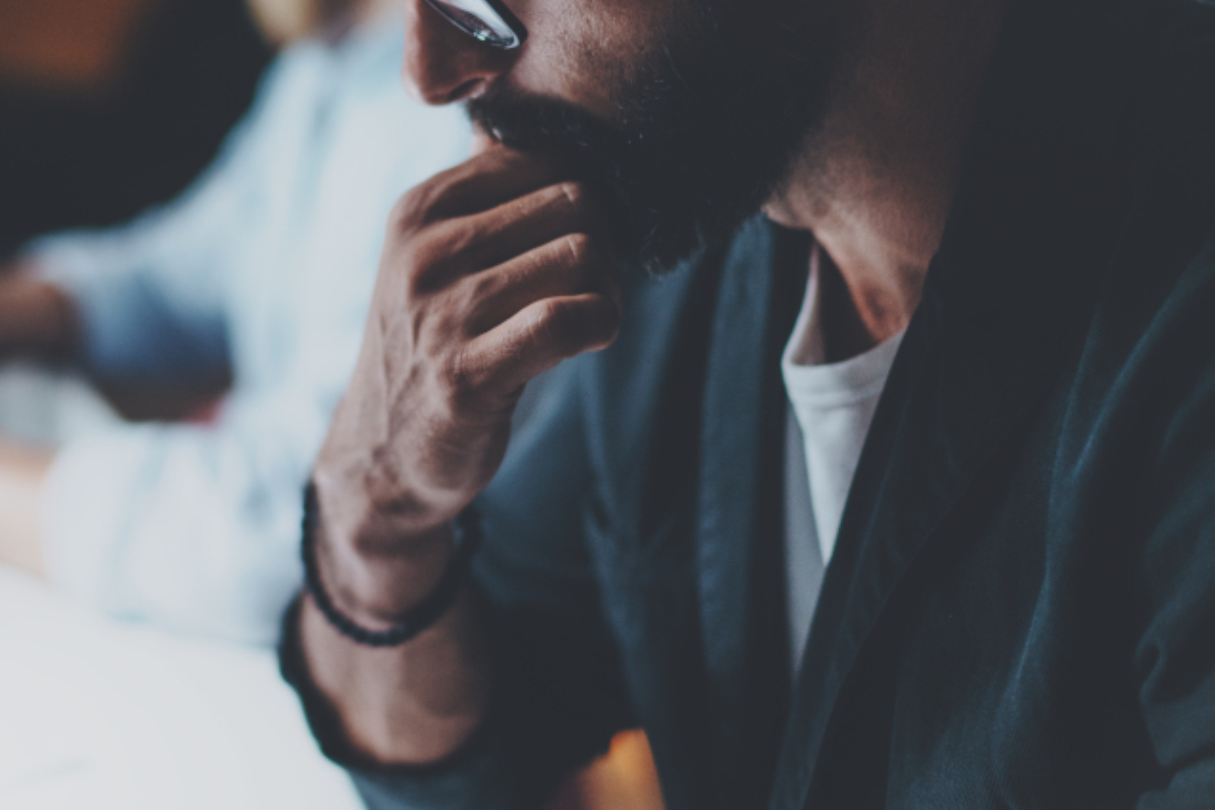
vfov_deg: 20.5
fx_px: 2227
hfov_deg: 29.7
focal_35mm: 66
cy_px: 231
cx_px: 220
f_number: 1.4
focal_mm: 35
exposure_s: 1/125
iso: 500
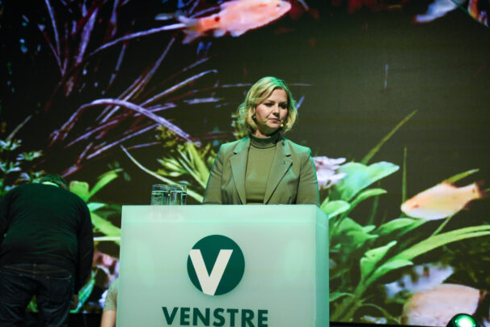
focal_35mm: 49
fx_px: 667
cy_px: 169
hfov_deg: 40.3
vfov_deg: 27.5
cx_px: 241
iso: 3200
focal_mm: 46
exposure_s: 1/400
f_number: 2.8
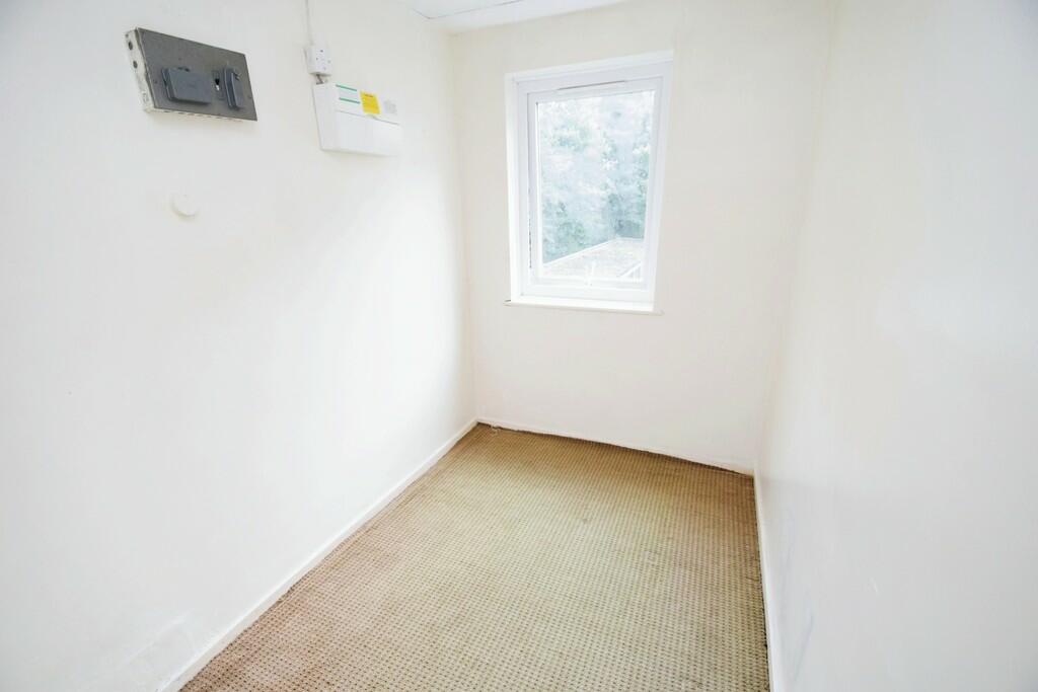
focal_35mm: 15
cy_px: 346
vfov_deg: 77.3
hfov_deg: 100.4
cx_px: 519
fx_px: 433
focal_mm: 10
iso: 640
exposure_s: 1/60
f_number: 4
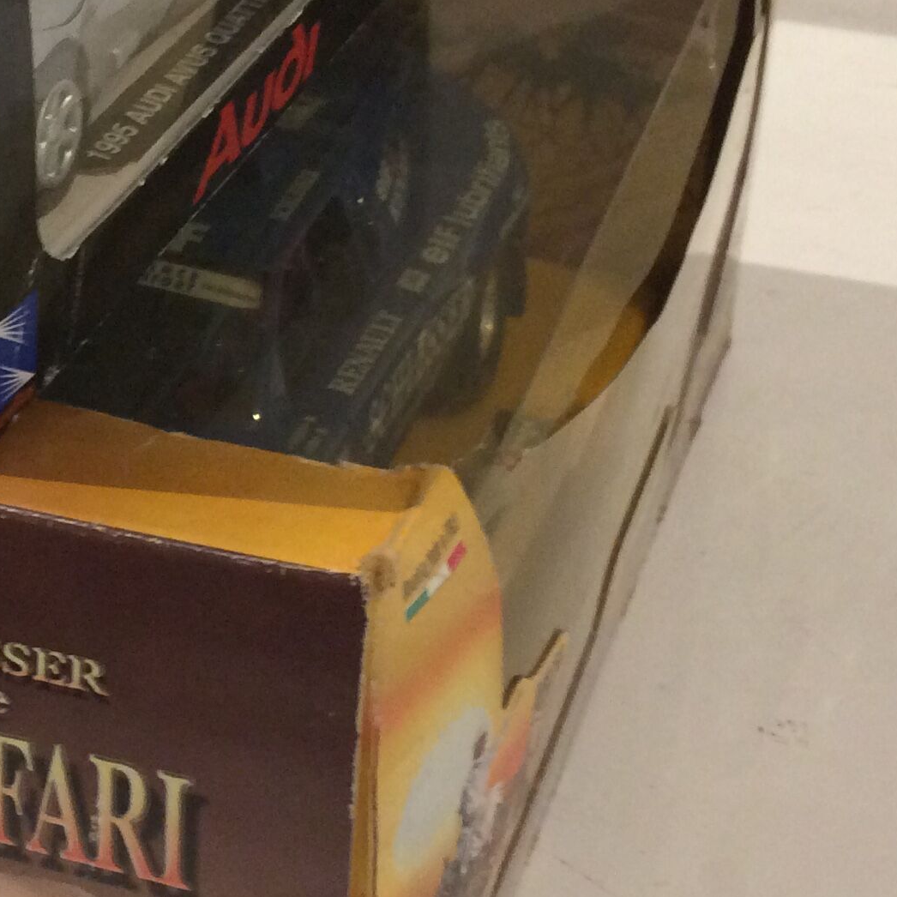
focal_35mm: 80
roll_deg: +0.7
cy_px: 360
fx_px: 2345
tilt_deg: -30.7
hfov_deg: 21.1
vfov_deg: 21.6
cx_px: 59
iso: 200
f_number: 2.2
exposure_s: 1/33
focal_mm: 4.15
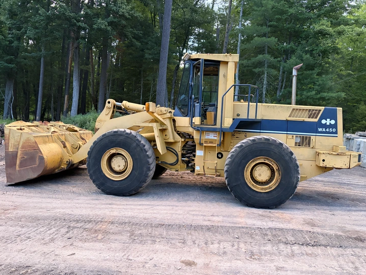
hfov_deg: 65.3
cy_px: 139
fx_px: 286
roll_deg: -5.0
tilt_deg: -1.0
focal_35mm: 27
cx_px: 183
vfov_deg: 51.4
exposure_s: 1/53
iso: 500
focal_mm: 5.96
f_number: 1.6
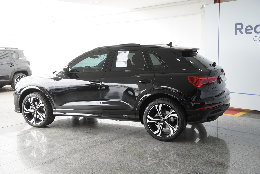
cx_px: 130
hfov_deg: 47.9
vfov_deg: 33.0
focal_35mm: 40
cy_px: 87
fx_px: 293
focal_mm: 27
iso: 200
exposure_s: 1/100
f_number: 4
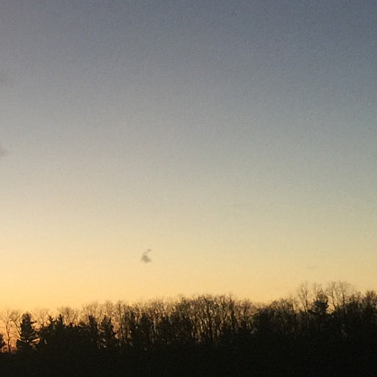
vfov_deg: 17.7
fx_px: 1208
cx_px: -171
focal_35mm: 98
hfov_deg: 16.3
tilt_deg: +11.5
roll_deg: +0.0
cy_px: 120
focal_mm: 4.15
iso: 40
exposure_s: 1/30
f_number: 2.2
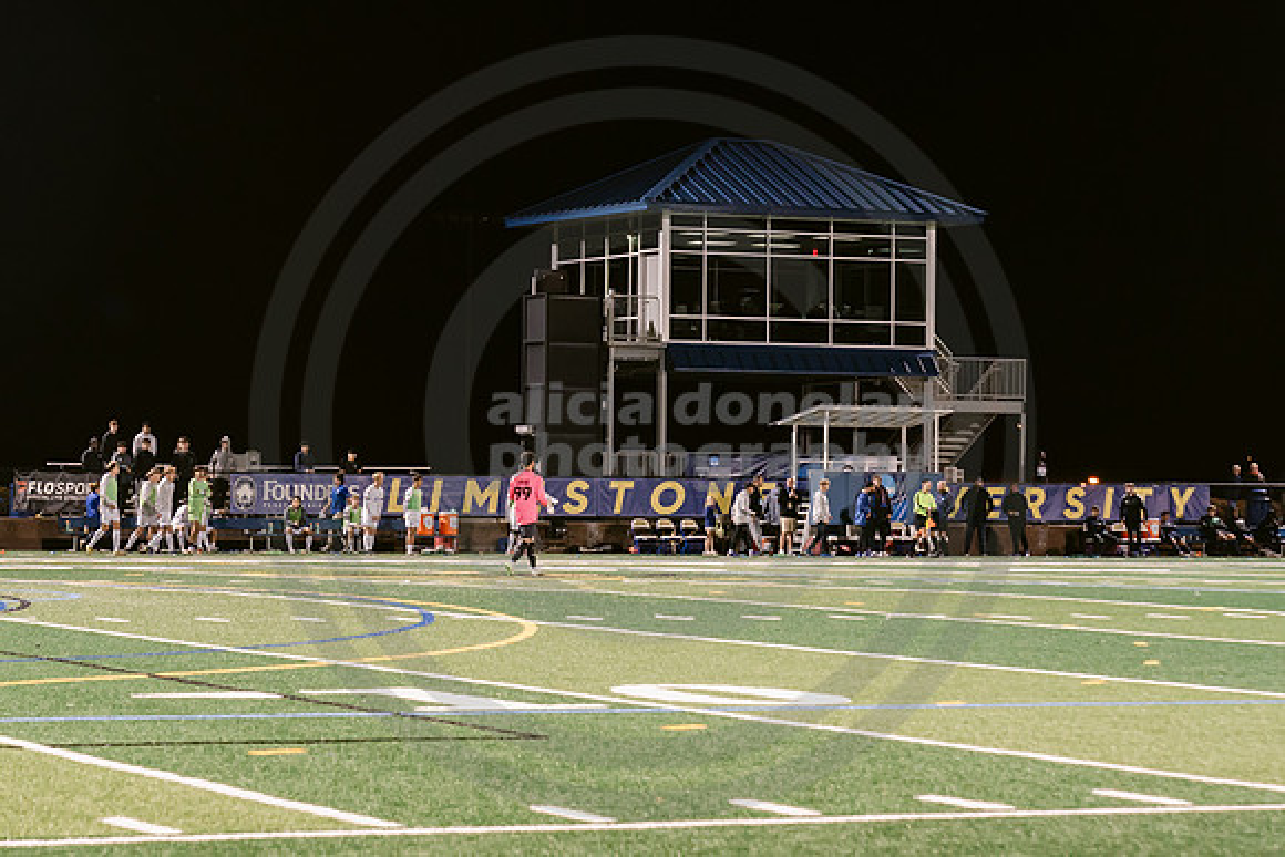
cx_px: 384
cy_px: 558
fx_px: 3802
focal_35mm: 107
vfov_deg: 12.9
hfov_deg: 19.1
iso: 2500
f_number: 4
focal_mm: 70
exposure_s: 1/160
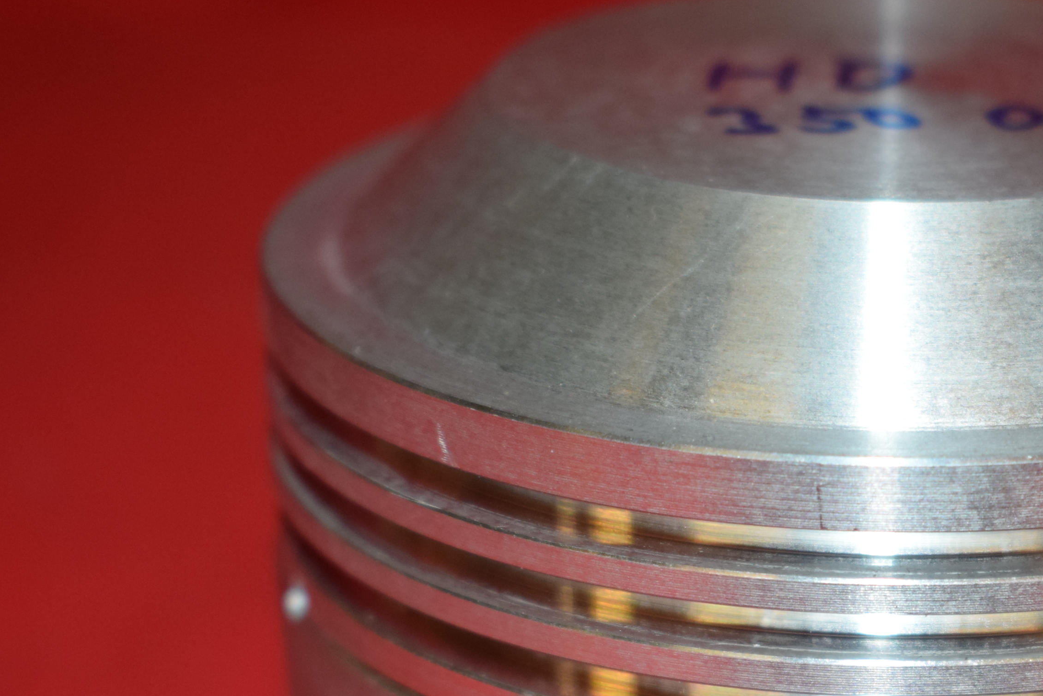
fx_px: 3622
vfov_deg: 10.9
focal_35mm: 125
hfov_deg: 16.2
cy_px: 682
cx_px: 954
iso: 640
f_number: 5
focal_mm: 42
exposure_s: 1/160
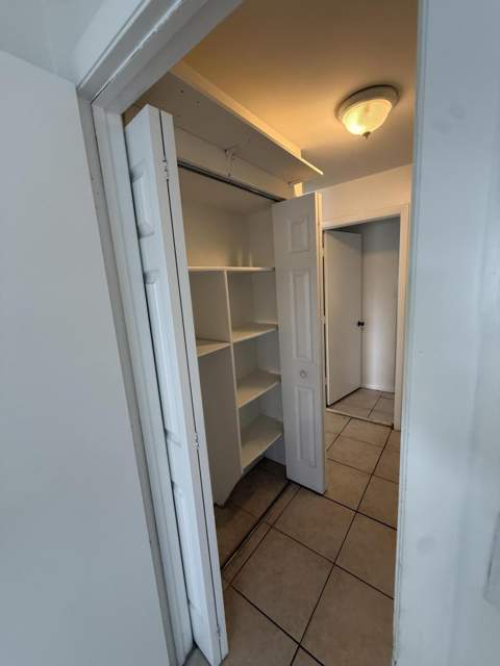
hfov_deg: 85.7
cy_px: 333
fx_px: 270
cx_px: 250
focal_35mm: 14
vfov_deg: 102.1
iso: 320
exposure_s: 1/120
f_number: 2.2
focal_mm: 2.22
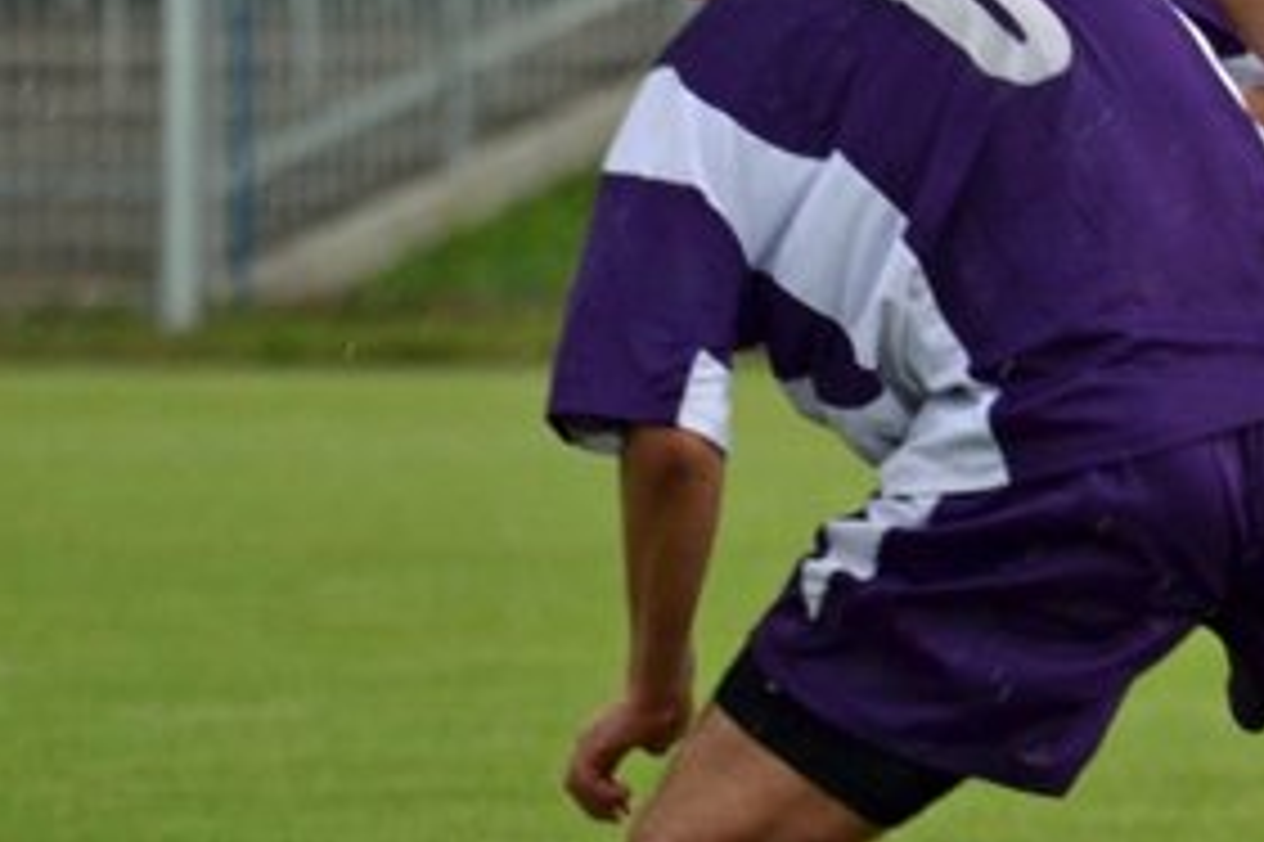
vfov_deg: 2.1
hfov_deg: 3.1
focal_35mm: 660
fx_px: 23159
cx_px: 1336
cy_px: 455
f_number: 5.3
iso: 800
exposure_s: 1/500
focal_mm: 190
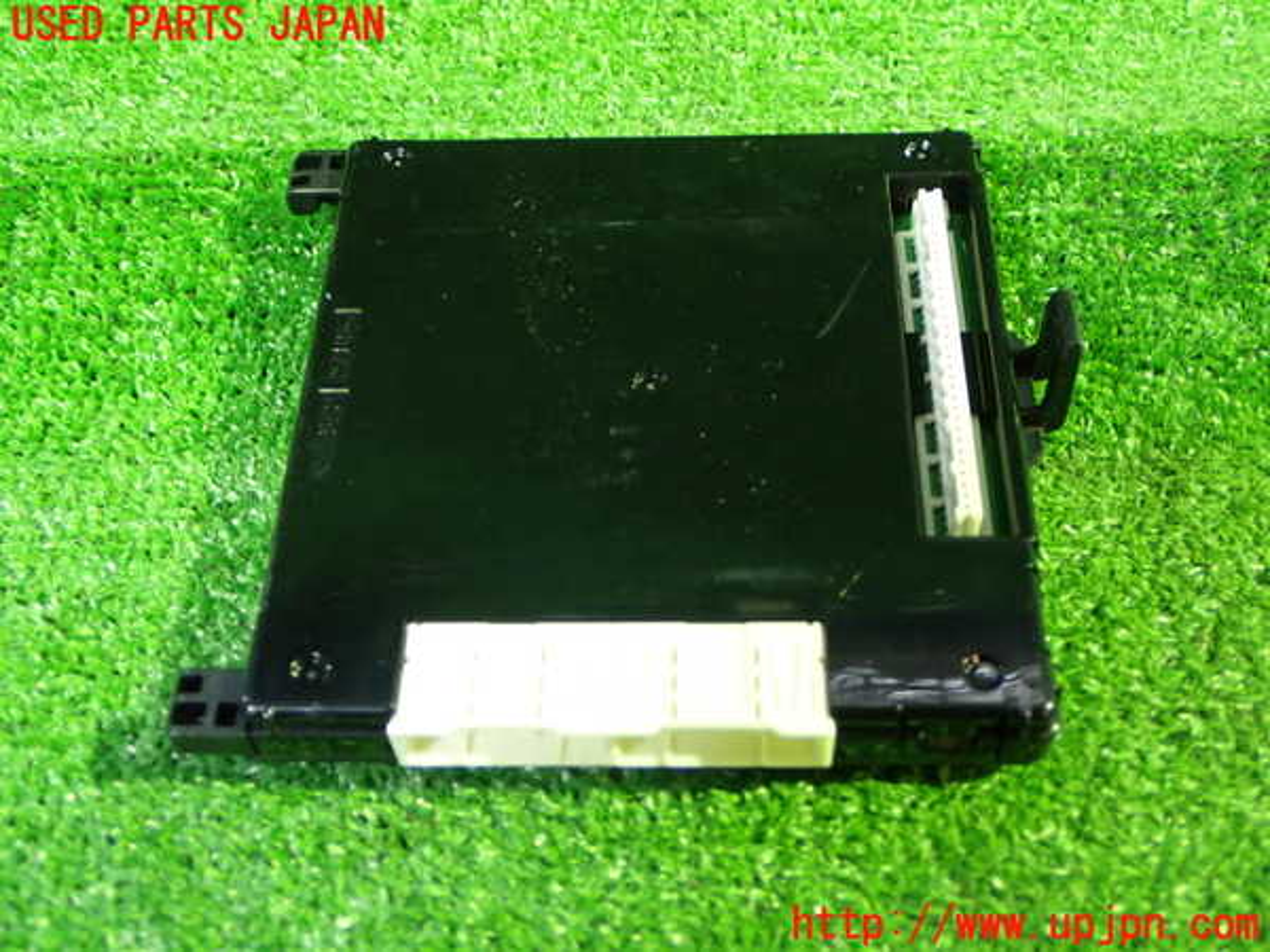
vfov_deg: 35.1
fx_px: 1504
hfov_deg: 45.8
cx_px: 635
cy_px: 476
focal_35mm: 41
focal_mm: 7.31
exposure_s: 1/13
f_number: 2.8
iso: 800
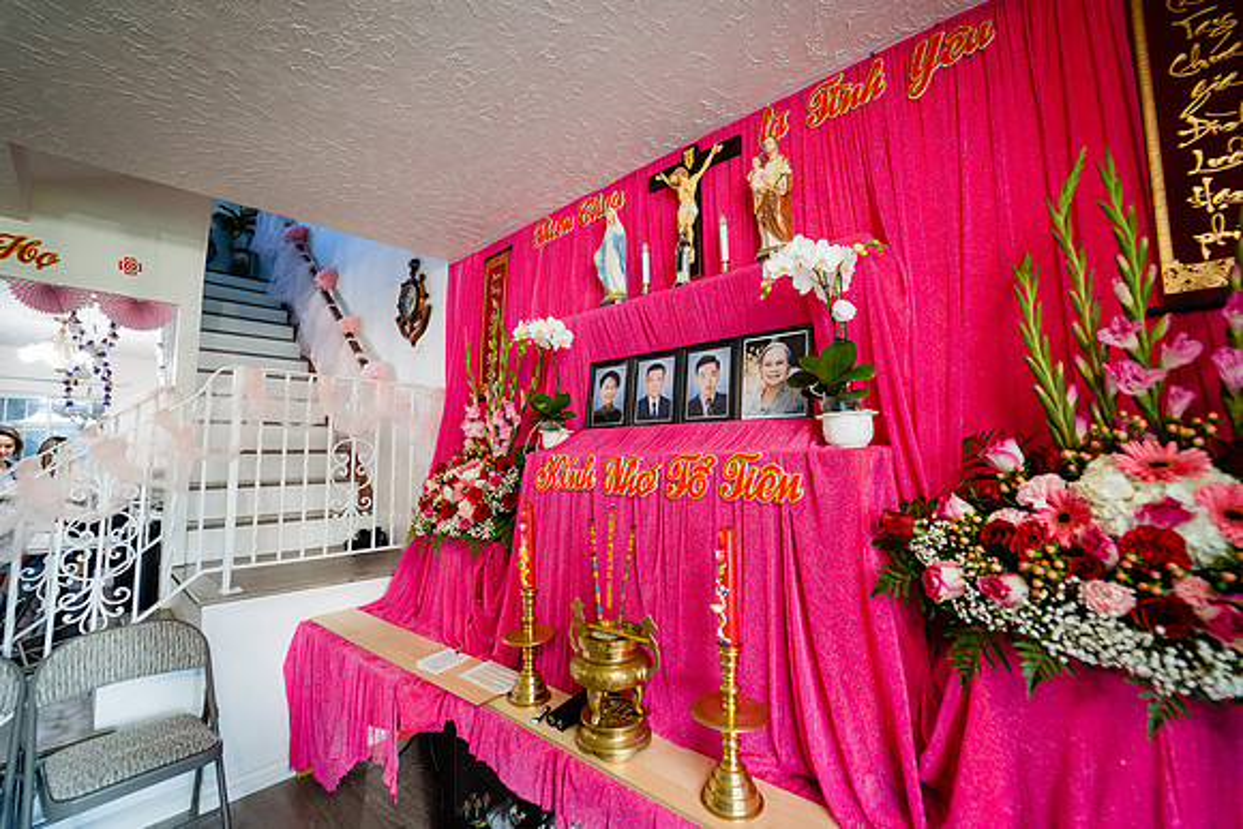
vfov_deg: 81.2
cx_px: 622
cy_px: 414
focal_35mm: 14
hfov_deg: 104.2
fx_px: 483
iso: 1250
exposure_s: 1/125
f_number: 3.2
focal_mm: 14
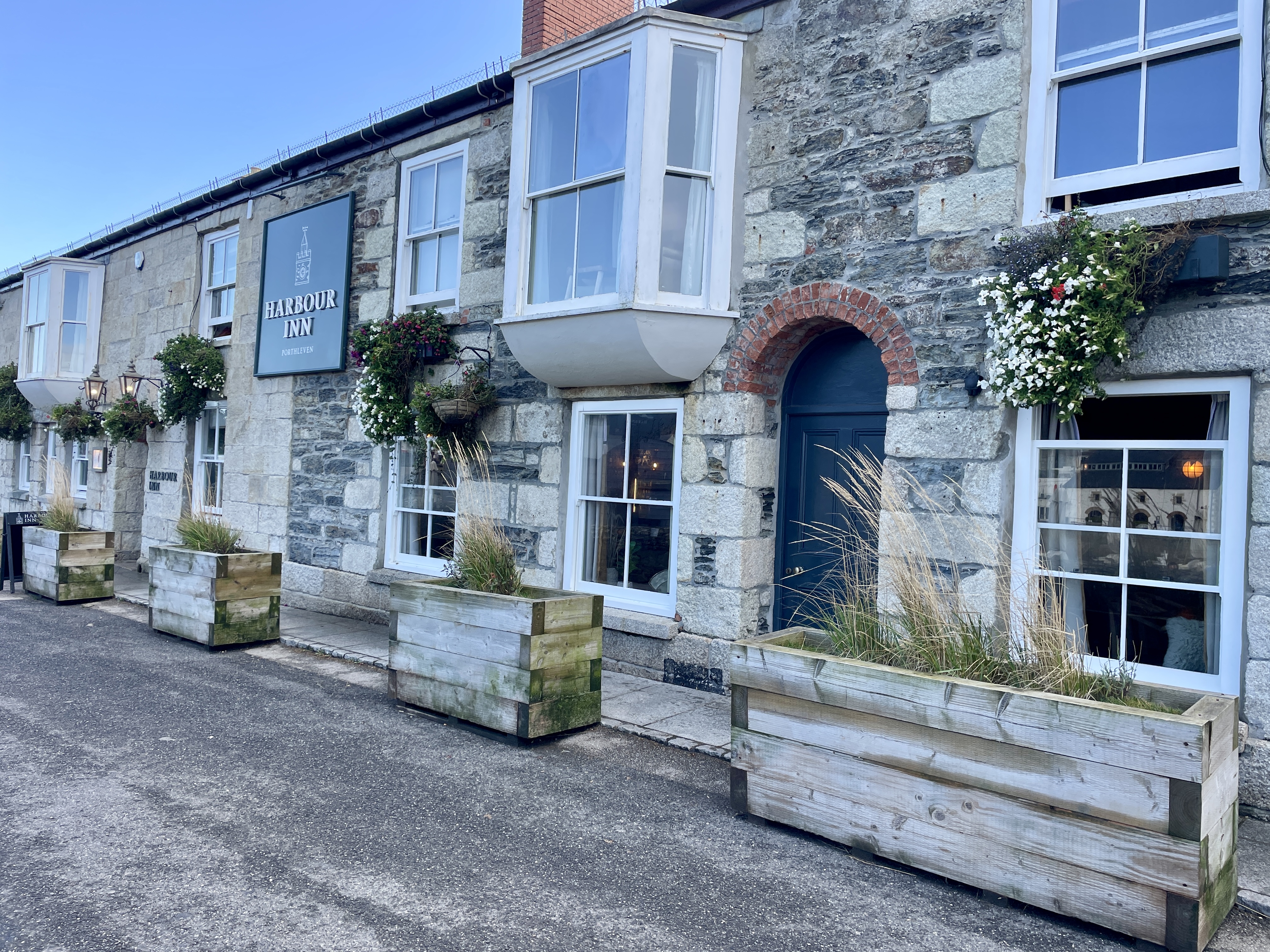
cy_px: 476
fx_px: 954
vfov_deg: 53.1
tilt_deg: +0.8
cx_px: 635
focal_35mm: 26
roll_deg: -2.8
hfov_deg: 67.3
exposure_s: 1/367
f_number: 1.6
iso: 32
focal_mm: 4.2
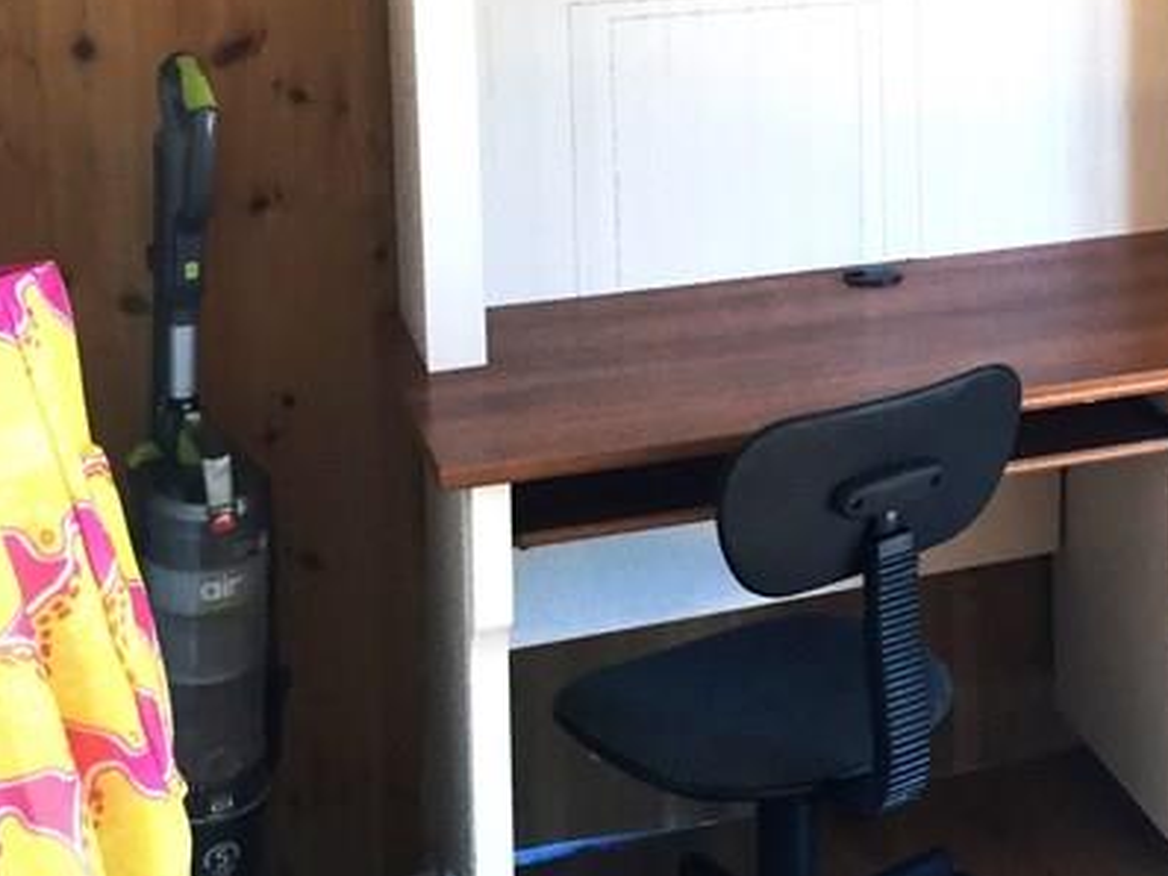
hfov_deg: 22.7
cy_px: -65
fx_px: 2700
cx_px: 1353
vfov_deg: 17.8
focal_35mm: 80
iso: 25
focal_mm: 3.3
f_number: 2.4
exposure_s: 1/40
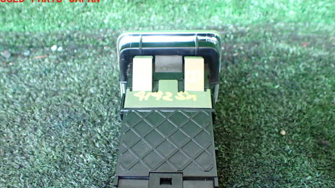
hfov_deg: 59.5
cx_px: 166
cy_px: 118
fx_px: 293
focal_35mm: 33
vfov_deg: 35.4
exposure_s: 1/125
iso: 800
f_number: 2.3
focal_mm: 5.4
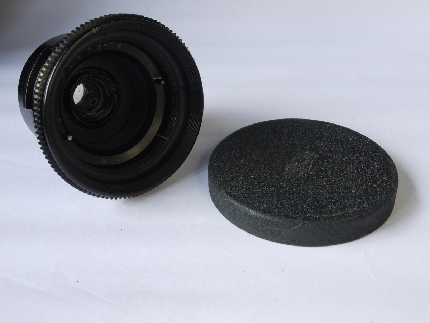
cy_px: 162
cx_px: 215
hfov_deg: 44.8
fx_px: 522
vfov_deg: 34.3
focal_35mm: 42
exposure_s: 1/13
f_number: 10
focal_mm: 21
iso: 400
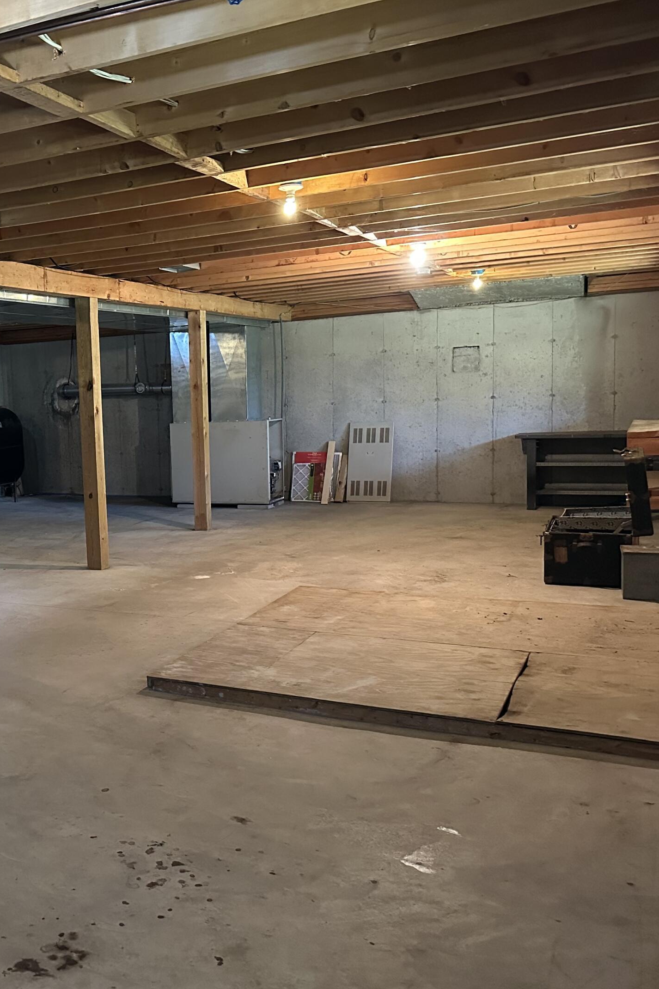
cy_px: 497
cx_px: 80
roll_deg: +2.1
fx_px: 961
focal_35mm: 35
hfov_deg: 35.8
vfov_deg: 54.4
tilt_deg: -5.7
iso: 1000
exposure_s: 1/40
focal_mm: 6.86
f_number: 1.78
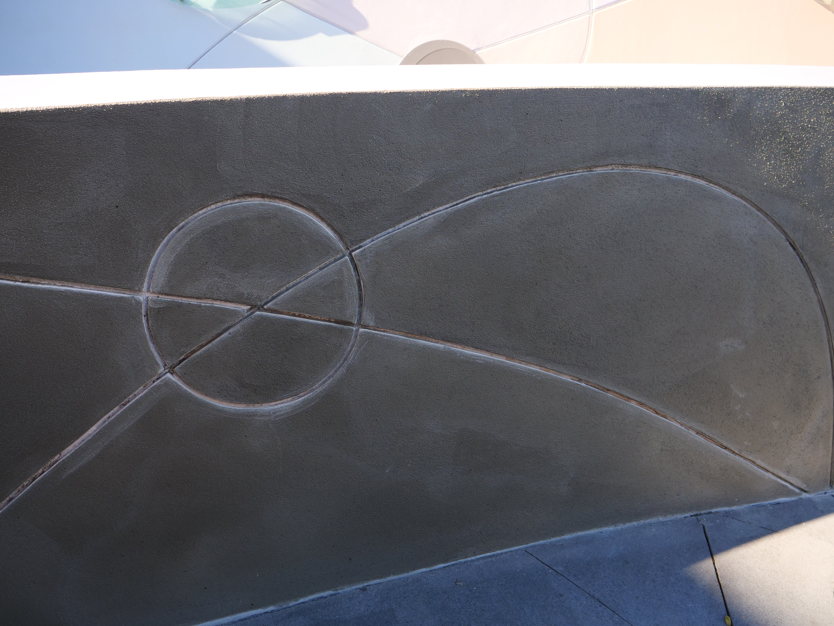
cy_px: 344
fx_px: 651
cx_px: 399
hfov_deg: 65.3
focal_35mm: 27
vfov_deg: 51.3
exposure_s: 1/500
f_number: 2.8
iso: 200
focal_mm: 12
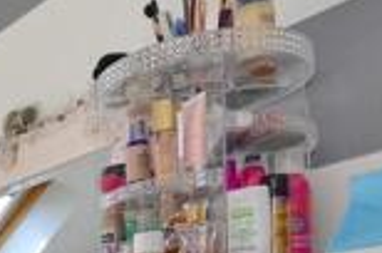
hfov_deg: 23.9
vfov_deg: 18.7
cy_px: 378
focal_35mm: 64
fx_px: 678
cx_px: -211
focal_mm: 10
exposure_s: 1/30
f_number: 11
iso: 400
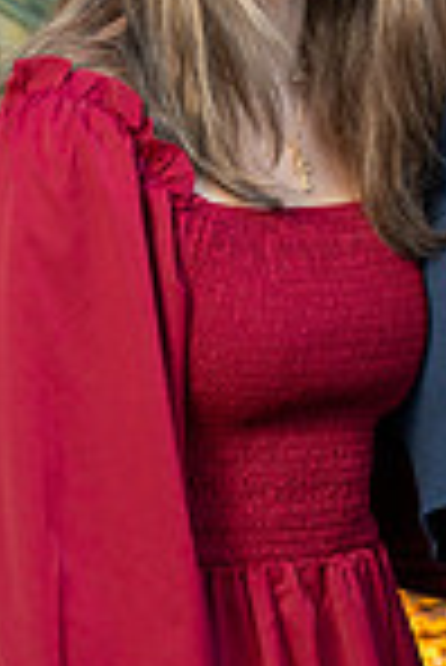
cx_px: 478
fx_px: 4338
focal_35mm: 234
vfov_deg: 8.8
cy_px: 338
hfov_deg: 5.9
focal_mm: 77
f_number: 4
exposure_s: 1/160
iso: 800
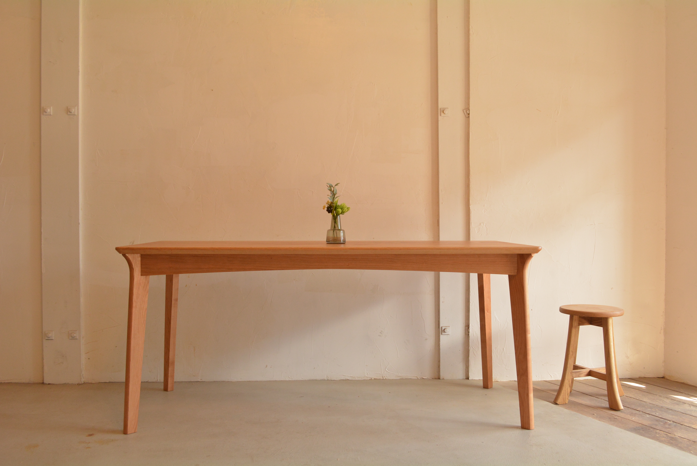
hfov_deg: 57.2
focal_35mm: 33
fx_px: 639
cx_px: 348
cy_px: 233
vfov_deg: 40.0
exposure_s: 1/100
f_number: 6.3
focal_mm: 22
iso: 1000
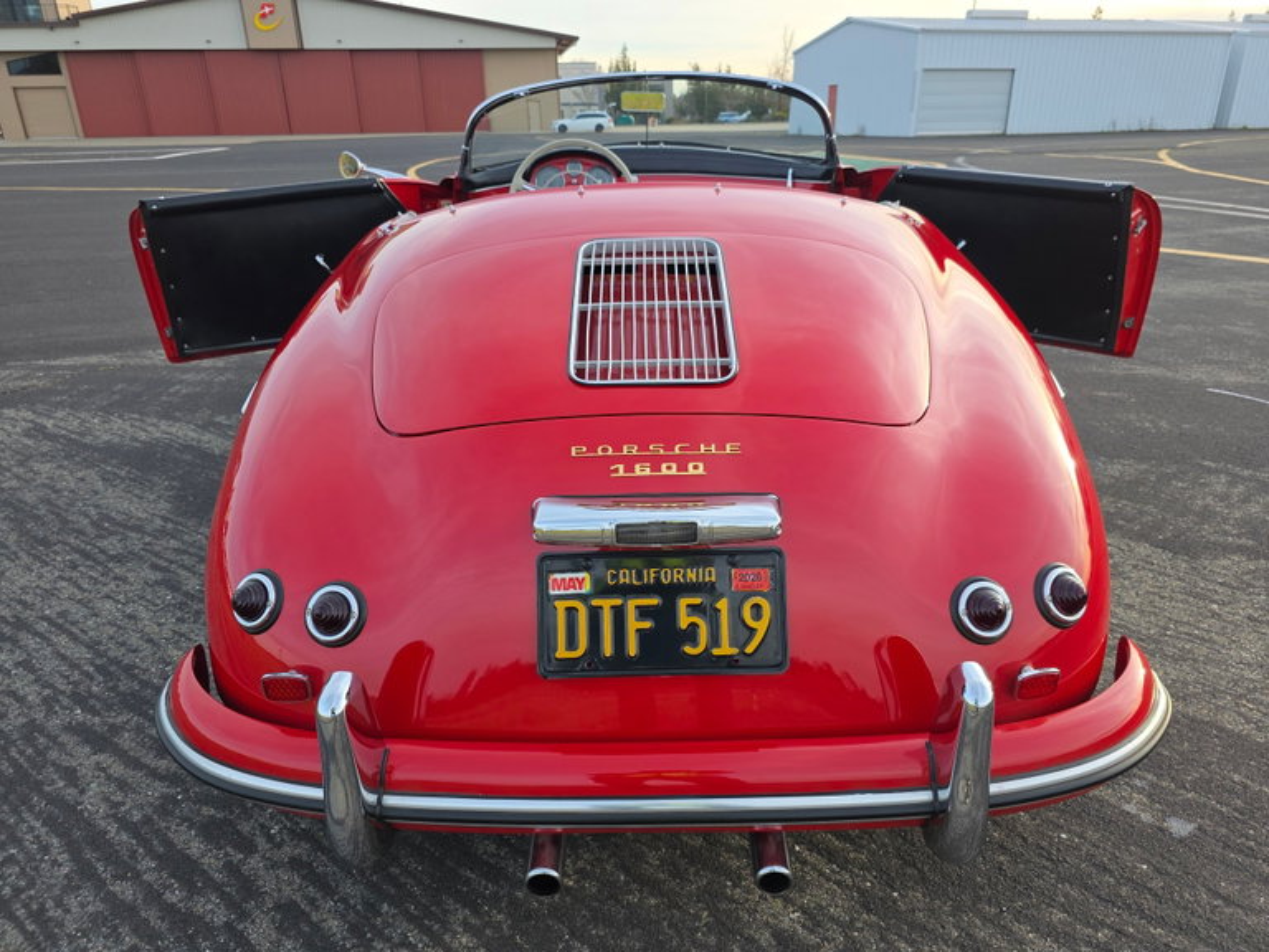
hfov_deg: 73.9
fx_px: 843
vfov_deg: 58.9
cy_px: 476
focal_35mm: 23
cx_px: 634
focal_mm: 6.3
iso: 25
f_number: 1.7
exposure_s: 1/359
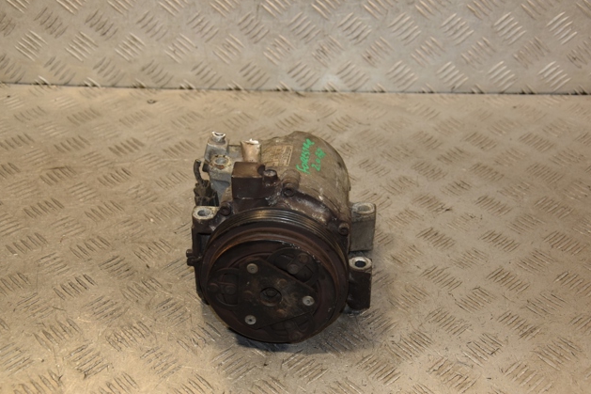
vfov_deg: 23.4
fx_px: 952
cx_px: 294
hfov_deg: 34.5
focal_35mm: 58
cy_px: 196
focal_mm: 38
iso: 800
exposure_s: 1/200
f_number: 5
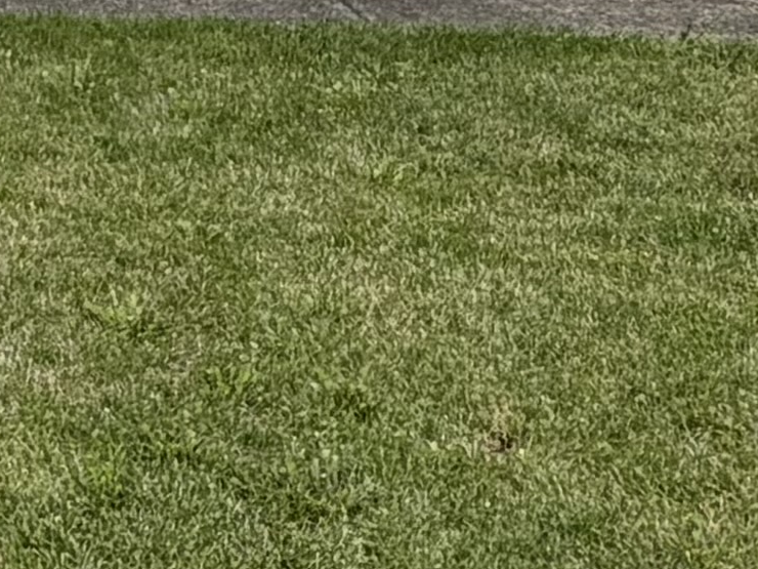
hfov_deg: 17.3
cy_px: -517
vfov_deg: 12.3
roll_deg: +0.0
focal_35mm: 108
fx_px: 2365
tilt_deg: -1.3
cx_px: -183
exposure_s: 1/742
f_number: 2.2
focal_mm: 2.22
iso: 40
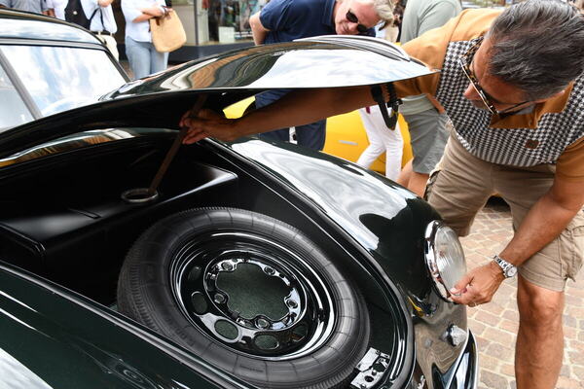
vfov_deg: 42.3
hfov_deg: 60.3
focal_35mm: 31
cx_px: 292
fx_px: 503
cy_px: 194
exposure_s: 1/250
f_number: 7.1
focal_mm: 21
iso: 200
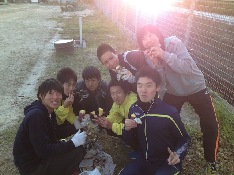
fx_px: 237
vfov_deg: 40.7
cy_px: 88
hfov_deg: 52.6
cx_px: 117
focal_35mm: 35
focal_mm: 4.28
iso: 64
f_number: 2.4
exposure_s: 1/120
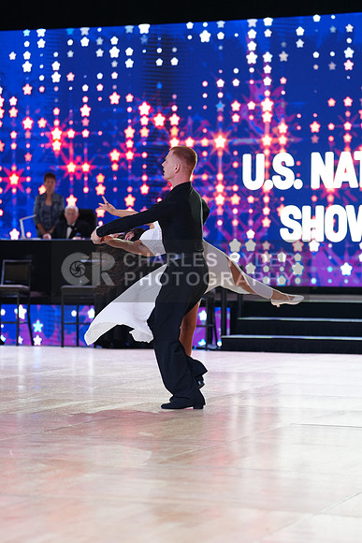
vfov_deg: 18.9
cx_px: 181
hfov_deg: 12.7
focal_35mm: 108
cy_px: 272
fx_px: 1628
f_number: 2.8
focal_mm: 108
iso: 1000
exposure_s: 1/500
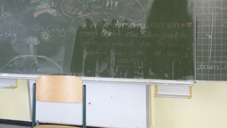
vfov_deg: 23.8
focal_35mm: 50
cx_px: 82
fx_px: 301
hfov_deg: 41.0
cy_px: 36
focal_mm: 5.8
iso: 100
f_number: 2.9
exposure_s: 1/30
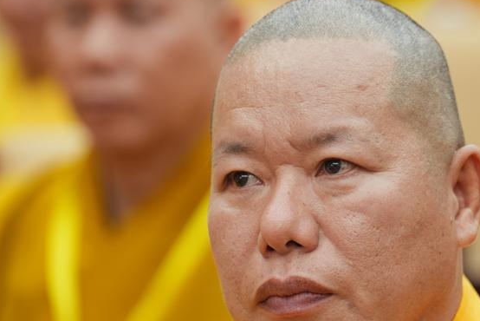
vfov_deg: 3.6
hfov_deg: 5.4
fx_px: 5082
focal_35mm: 381
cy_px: 196
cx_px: 311
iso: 1600
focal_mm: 176
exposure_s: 1/125
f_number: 2.8
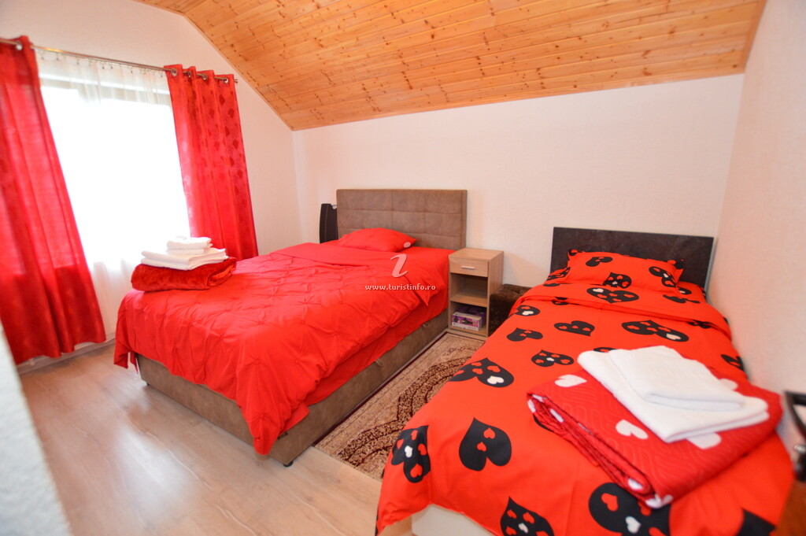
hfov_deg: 100.4
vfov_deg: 77.2
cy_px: 268
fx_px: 336
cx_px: 403
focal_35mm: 15
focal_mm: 10
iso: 900
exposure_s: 1/60
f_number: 3.5
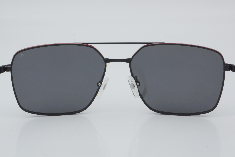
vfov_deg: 16.6
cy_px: 78
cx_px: 118
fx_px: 538
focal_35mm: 82
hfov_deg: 24.6
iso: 100
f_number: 32
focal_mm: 55
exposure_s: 1/3
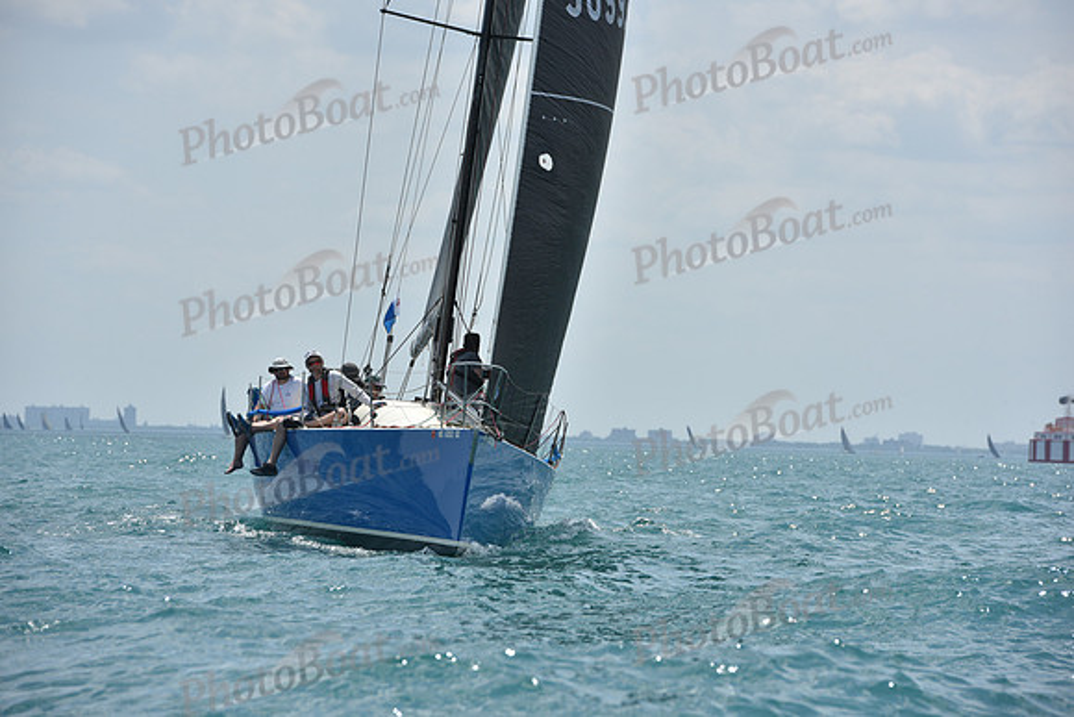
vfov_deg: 6.9
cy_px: 358
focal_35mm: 200
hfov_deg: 10.3
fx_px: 5968
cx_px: 537
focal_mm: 200
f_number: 9
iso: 250
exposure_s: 1/1250
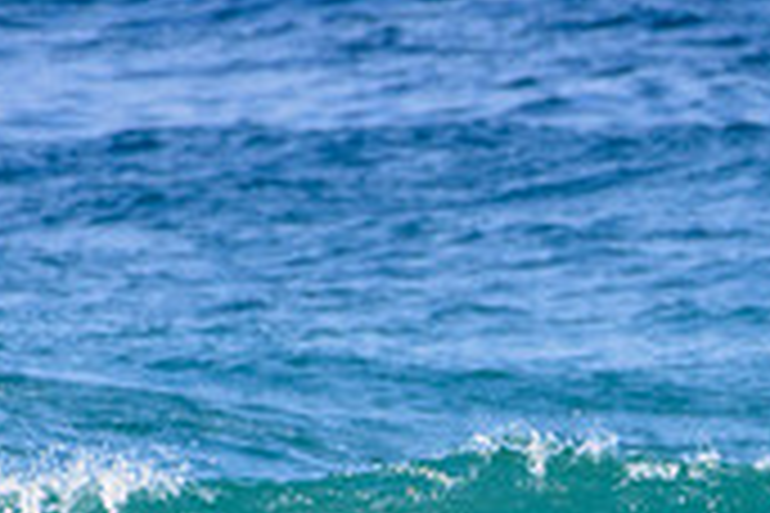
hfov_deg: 0.8
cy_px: 857
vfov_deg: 0.5
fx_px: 54281
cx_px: 950
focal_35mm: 2538
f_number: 5.6
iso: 400
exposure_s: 1/2000
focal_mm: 500
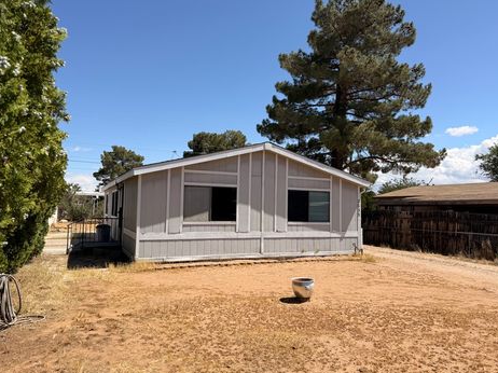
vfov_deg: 53.0
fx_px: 374
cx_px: 247
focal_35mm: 26
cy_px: 184
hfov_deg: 67.3
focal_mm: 6.76
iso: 80
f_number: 1.78
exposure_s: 1/5714
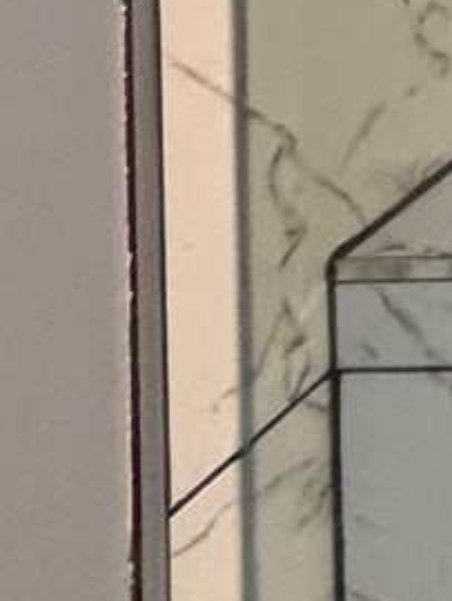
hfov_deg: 9.0
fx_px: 1843
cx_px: 1603
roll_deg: +2.2
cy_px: -812
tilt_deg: +2.2
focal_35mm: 106
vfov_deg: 13.7
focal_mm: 2.22
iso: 320
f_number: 2.2
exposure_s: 1/60
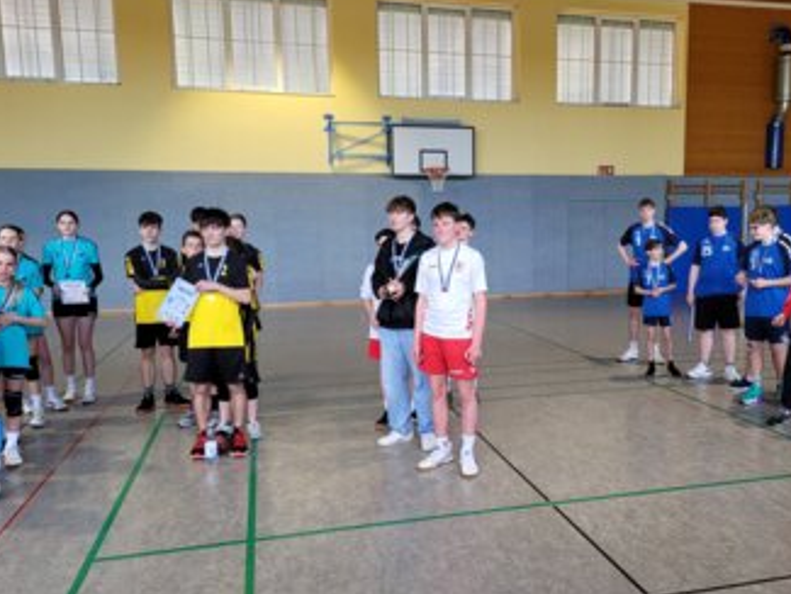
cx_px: 472
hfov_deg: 56.4
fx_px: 731
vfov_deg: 44.2
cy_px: 302
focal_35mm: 32
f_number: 1.8
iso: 125
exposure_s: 1/120
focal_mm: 5.4
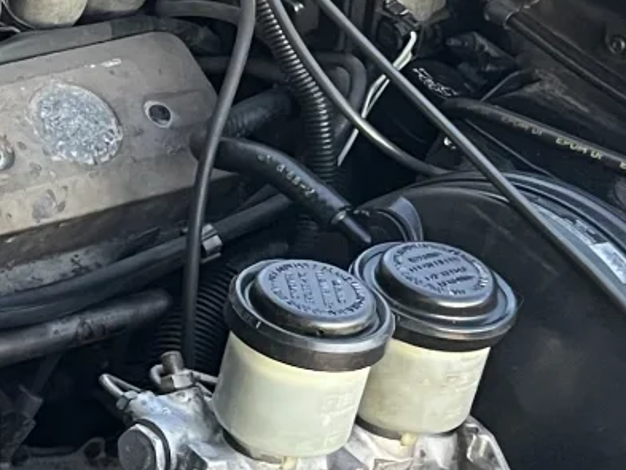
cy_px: 188
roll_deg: -2.3
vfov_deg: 11.7
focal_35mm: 127
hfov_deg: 13.9
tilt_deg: -34.2
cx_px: -483
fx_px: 2297
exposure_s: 1/60
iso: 320
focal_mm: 5.1
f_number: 1.6
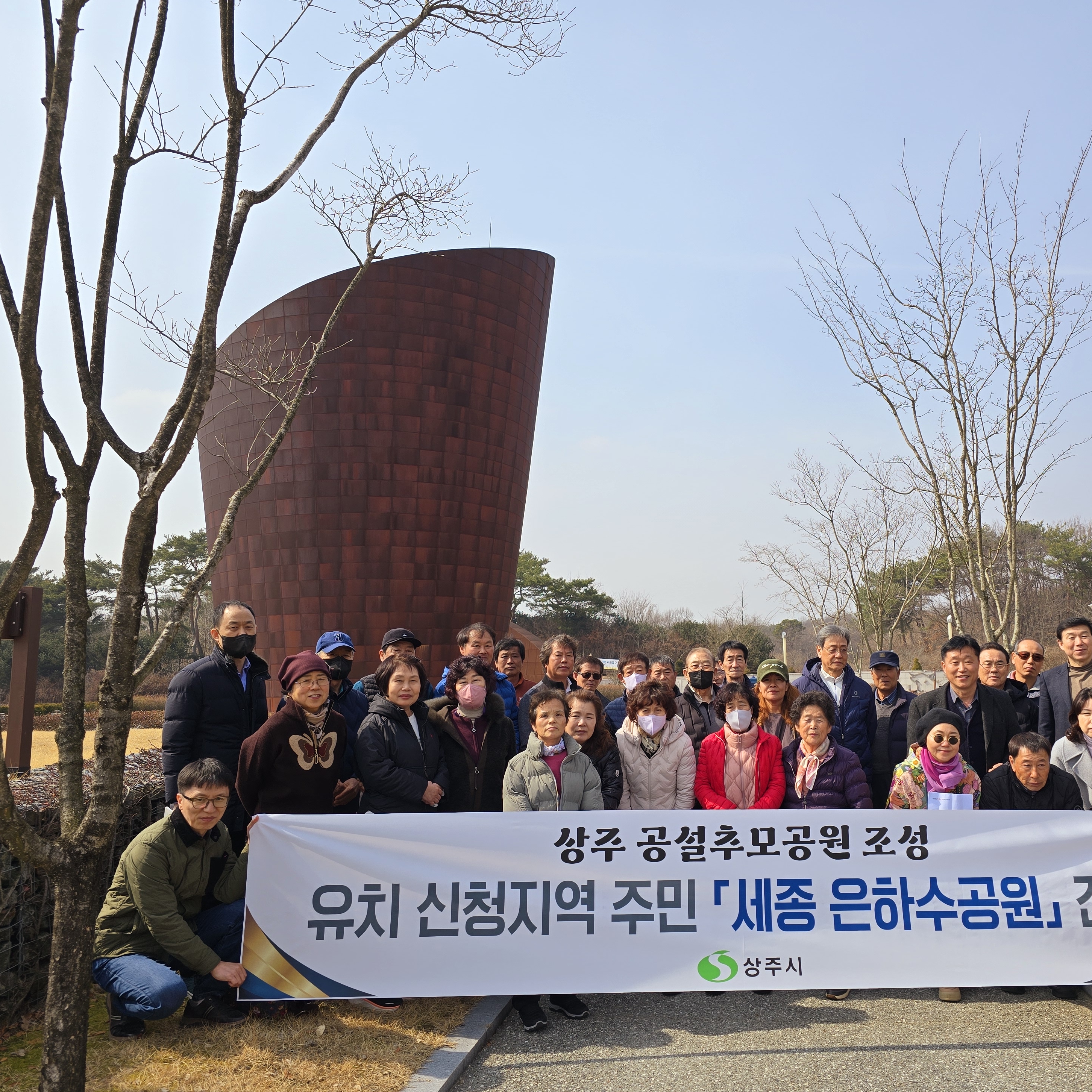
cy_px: 563
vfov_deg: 57.3
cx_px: 669
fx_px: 999
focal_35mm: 28
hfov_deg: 56.7
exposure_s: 1/829
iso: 12
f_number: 1.7
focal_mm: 6.3
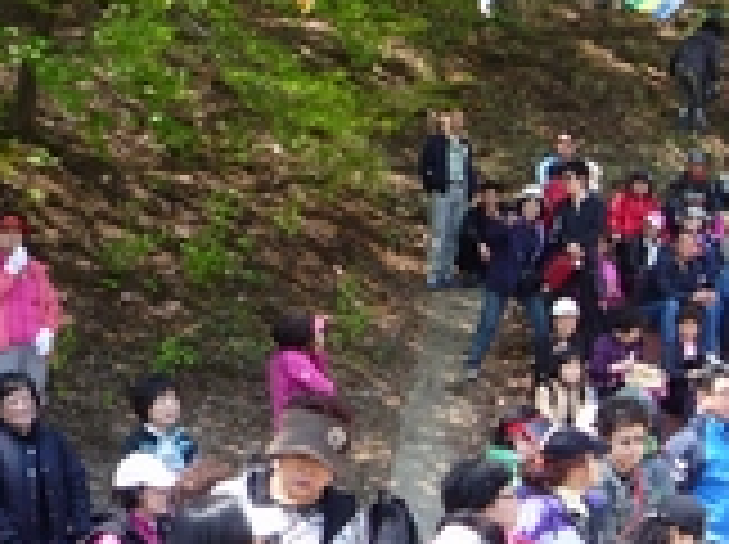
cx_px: 896
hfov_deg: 19.4
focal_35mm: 95
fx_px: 1998
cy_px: 414
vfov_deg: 15.4
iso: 100
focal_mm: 5.2
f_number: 4
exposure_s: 1/125
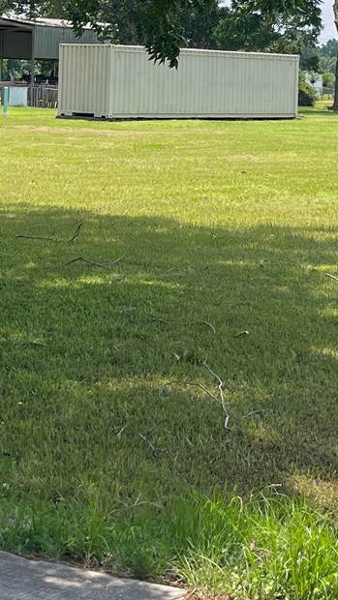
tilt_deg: -1.1
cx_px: 155
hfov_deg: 13.4
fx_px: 1433
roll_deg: -2.2
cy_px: 77
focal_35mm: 90
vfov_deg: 23.1
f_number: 1.6
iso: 32
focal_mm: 5.1
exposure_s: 1/2165
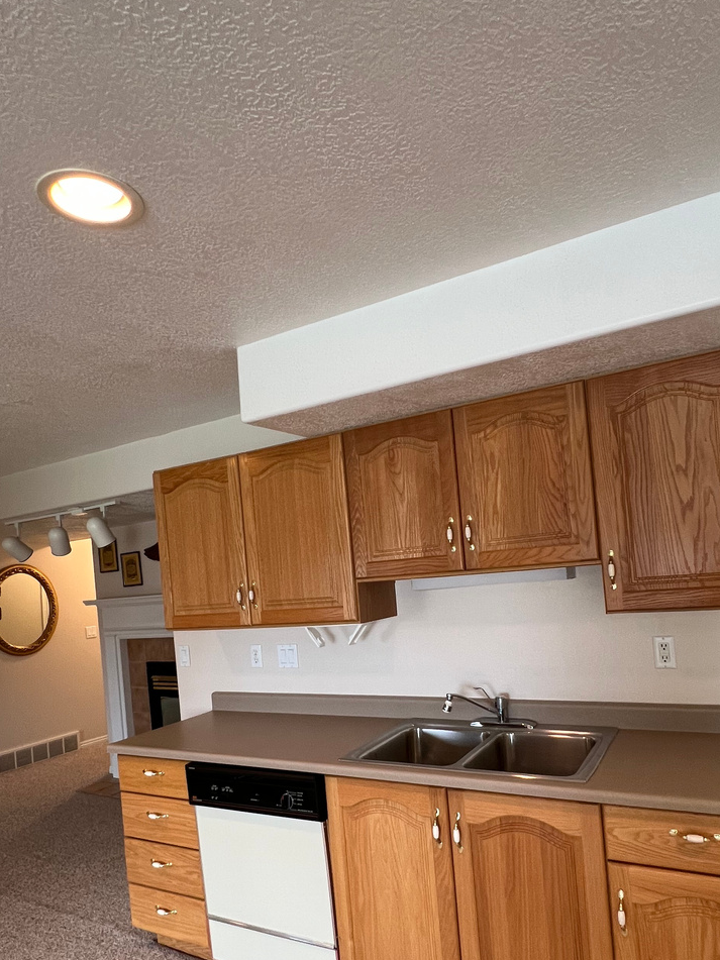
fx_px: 583
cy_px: 567
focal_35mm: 21
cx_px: 400
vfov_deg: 78.2
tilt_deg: +0.0
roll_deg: +4.2
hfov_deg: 63.3
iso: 160
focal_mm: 1.57
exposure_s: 1/60
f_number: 1.8
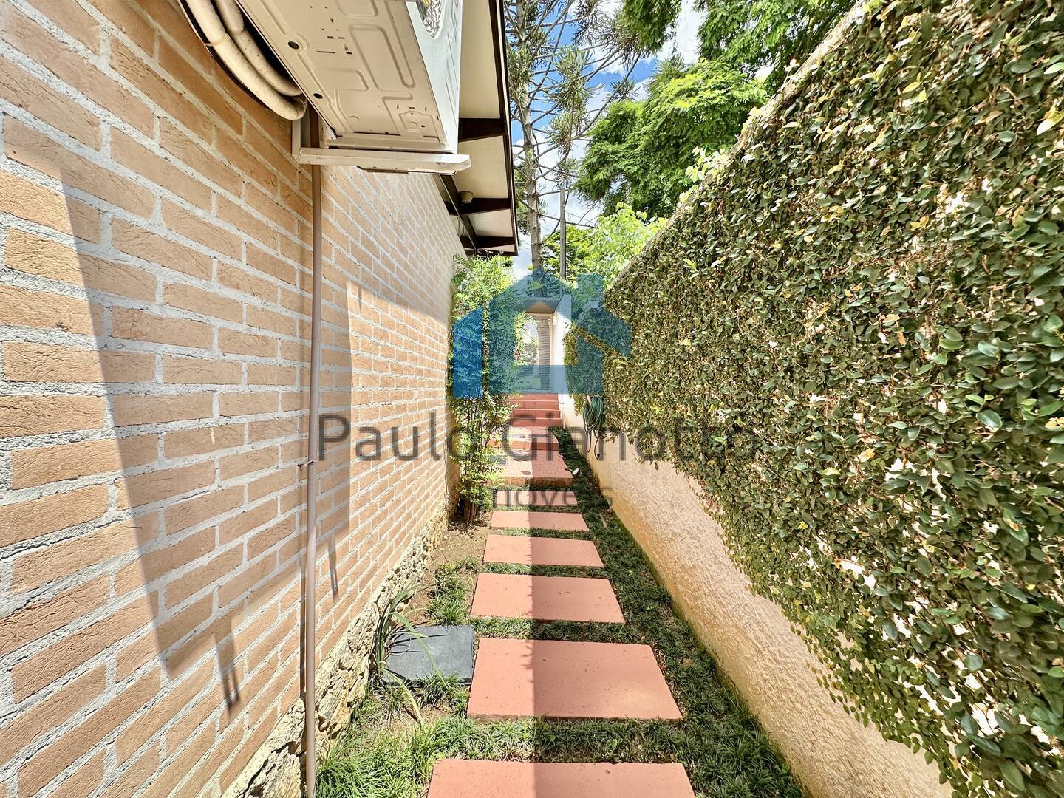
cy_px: 399
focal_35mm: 14
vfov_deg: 85.7
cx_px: 532
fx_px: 430
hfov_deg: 102.1
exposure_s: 1/1182
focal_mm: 2.22
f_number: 2.2
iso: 40
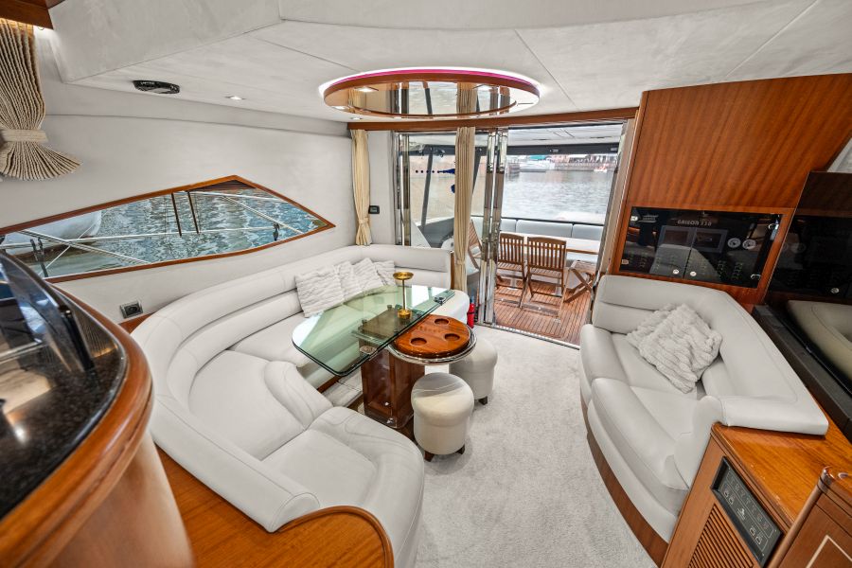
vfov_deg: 81.2
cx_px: 426
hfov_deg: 104.3
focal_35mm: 14
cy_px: 284
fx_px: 331
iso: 1250
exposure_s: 1/50
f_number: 6.3
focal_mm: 14
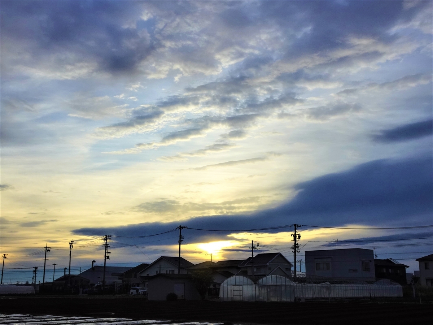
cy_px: 162
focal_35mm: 43
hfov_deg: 43.9
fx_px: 538
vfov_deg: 33.6
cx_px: 216
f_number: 4.5
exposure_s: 1/500
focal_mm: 7.06
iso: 80
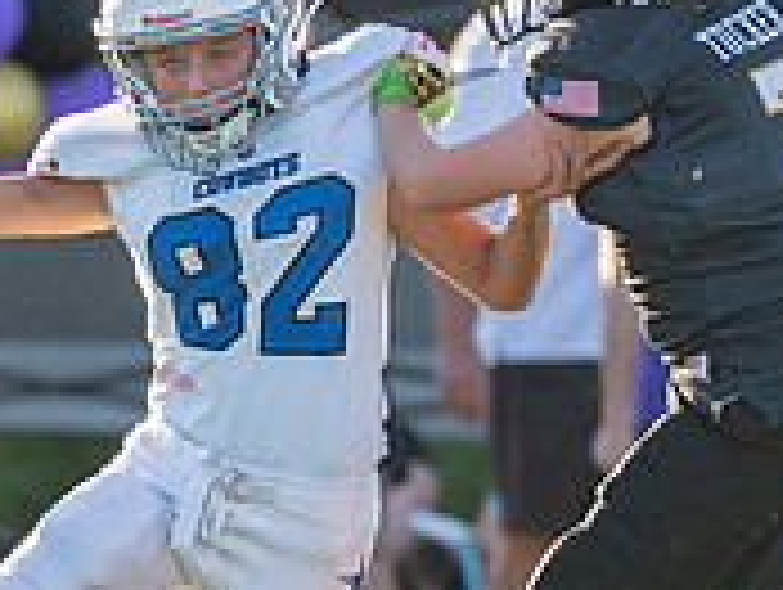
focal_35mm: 1249
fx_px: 28291
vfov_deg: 1.2
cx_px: 128
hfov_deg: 1.6
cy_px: 577
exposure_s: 1/1600
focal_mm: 200
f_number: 2.8
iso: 200
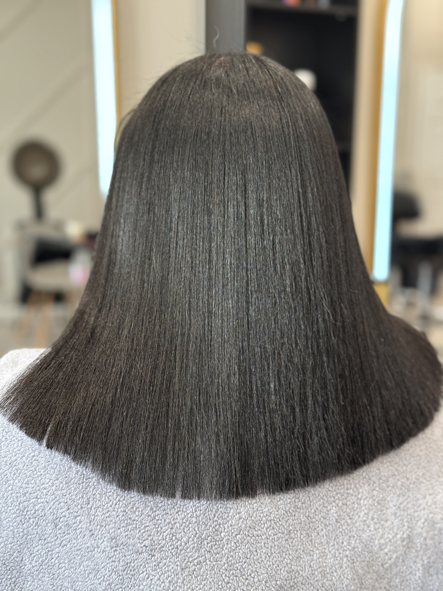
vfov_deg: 39.7
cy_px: 296
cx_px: 222
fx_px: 819
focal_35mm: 48
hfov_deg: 30.3
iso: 160
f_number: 1.78
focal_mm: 6.76
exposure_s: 1/60
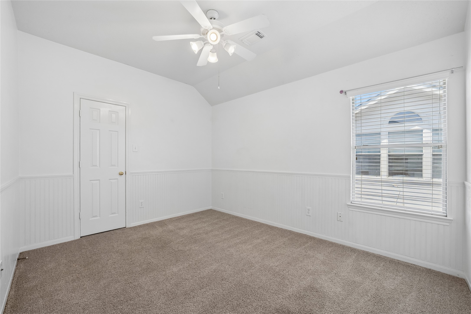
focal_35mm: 14
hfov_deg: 104.3
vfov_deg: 81.2
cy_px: 157
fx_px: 183
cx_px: 236
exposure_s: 1/13
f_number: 10
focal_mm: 14
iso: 640
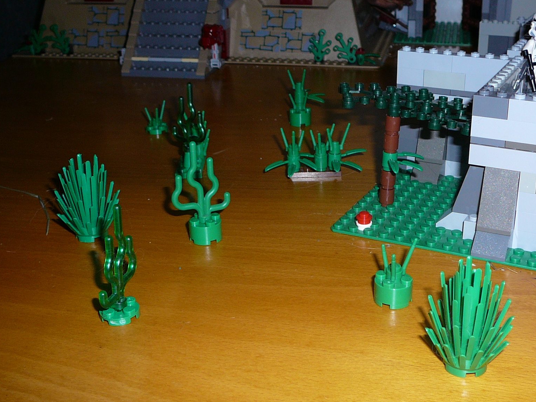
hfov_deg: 39.5
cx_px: 319
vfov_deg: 30.3
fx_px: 743
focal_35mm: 48
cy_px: 216
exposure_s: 1/30
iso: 80
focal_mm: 5.2
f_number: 2.8
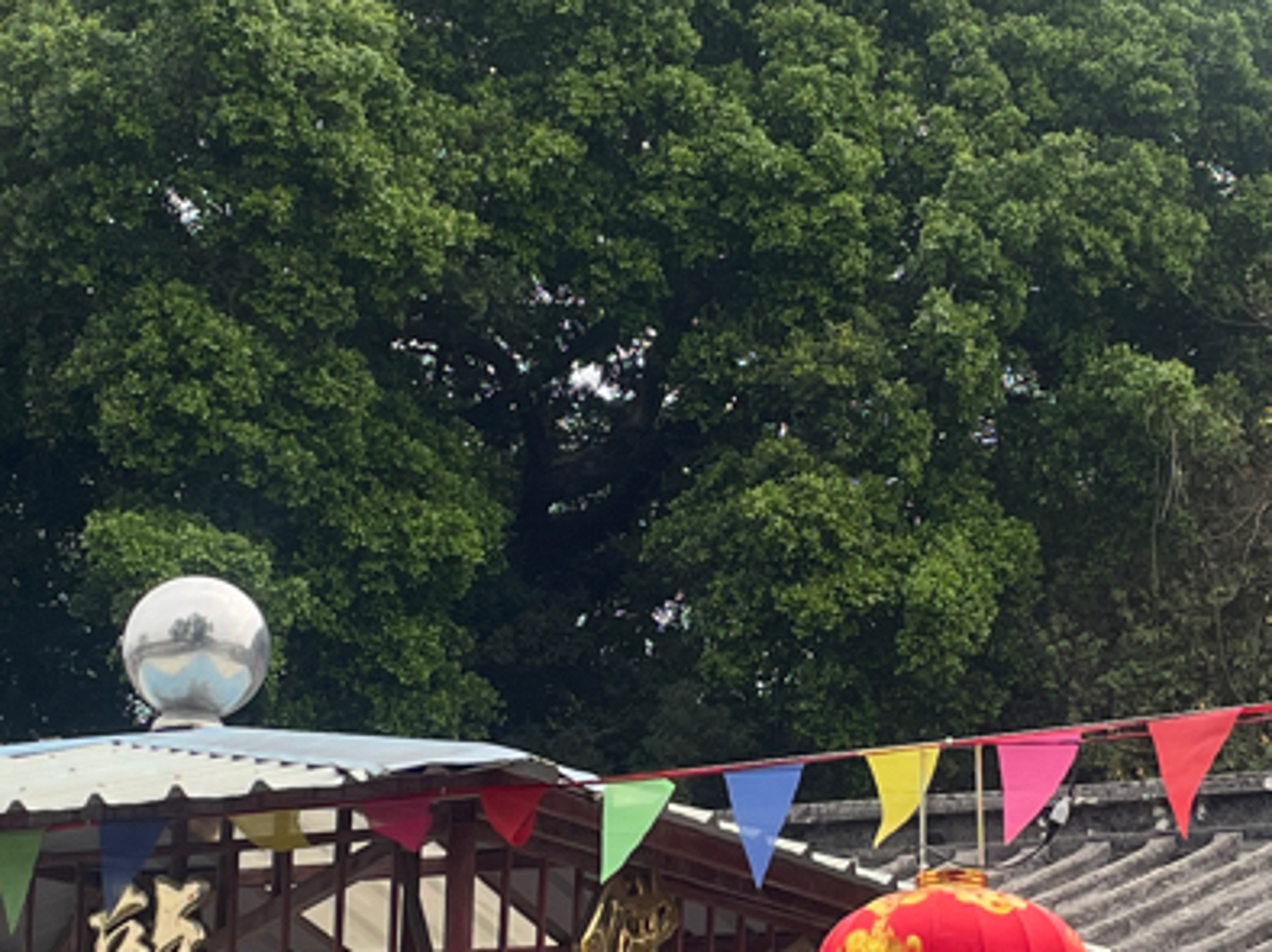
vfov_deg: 14.8
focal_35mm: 99
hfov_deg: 19.8
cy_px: 741
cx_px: 726
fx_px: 3636
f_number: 1.6
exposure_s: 1/1667
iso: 32
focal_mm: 4.2
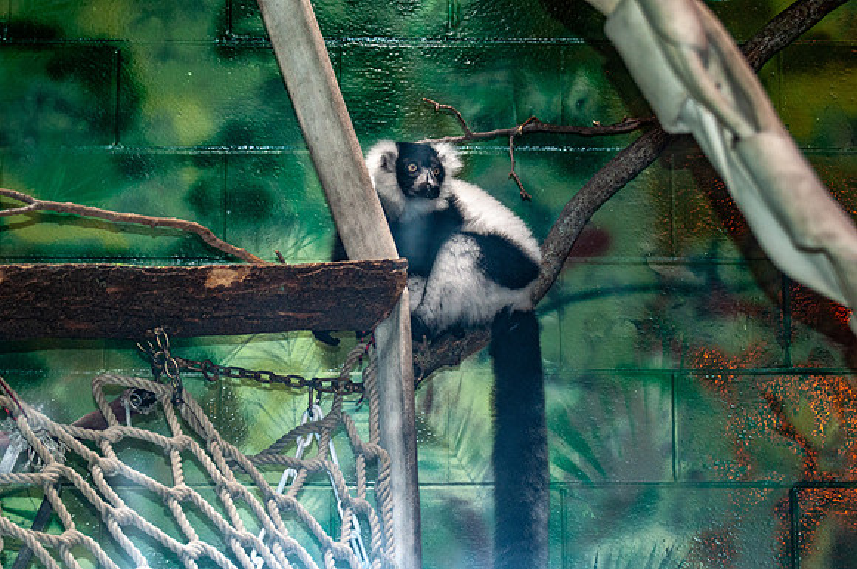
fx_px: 2496
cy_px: 284
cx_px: 428
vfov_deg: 13.0
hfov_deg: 19.5
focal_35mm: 105
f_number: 4.5
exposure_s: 1/60
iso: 800
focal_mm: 70
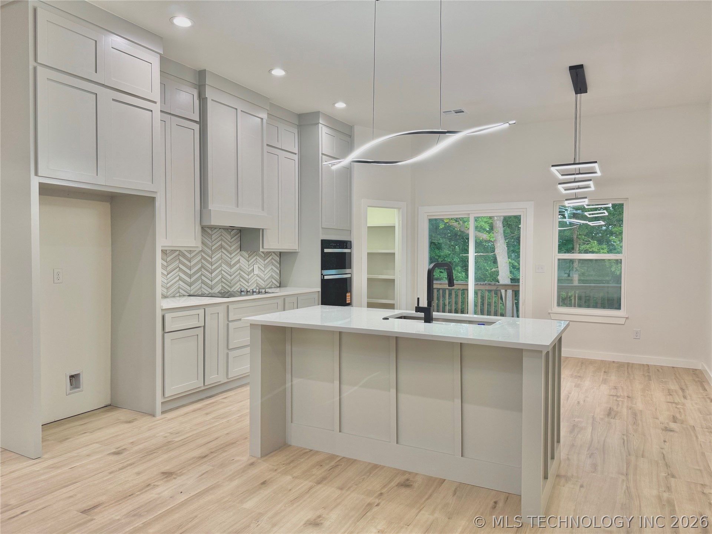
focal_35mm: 24
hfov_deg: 71.6
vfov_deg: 56.8
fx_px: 494
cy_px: 267
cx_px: 356
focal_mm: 6.76
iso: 160
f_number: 1.78
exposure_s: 1/120
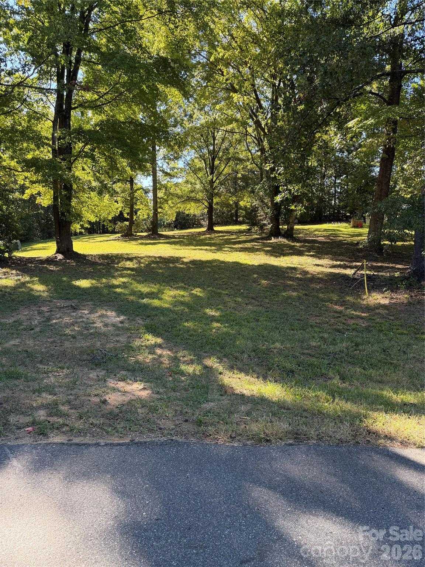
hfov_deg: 56.8
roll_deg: -2.3
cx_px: 212
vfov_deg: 71.6
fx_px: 393
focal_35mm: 24
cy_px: 284
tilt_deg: -6.7
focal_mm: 6.76
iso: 100
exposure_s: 1/443
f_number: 1.78
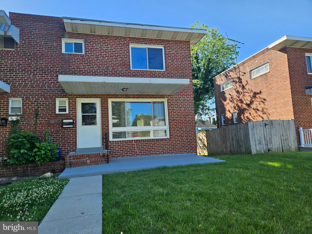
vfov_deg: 58.9
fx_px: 207
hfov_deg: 73.9
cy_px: 117
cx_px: 156
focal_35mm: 23
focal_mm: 5.4
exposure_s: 1/388
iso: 25
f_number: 1.8
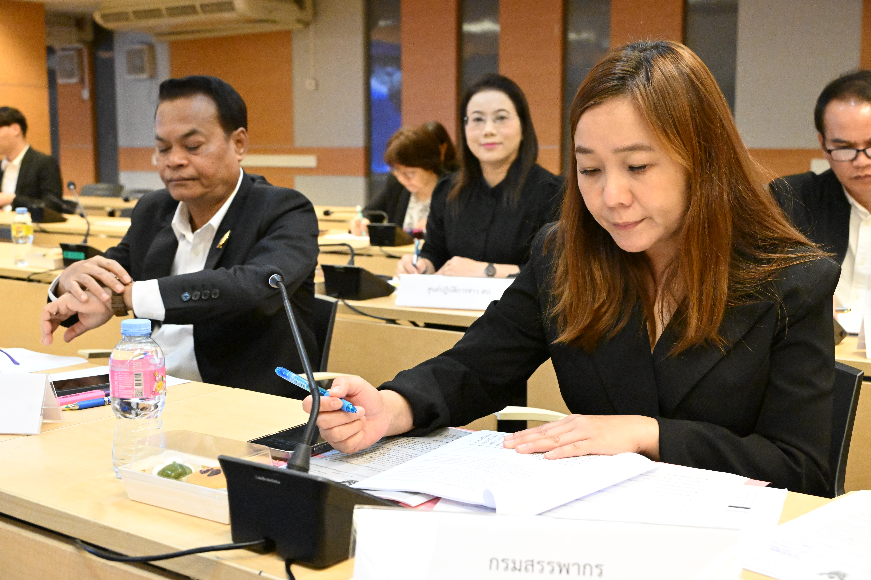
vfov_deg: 29.9
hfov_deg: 43.6
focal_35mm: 45
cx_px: 436
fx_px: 1089
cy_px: 290
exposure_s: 1/500
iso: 25600
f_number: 6.3
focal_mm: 45
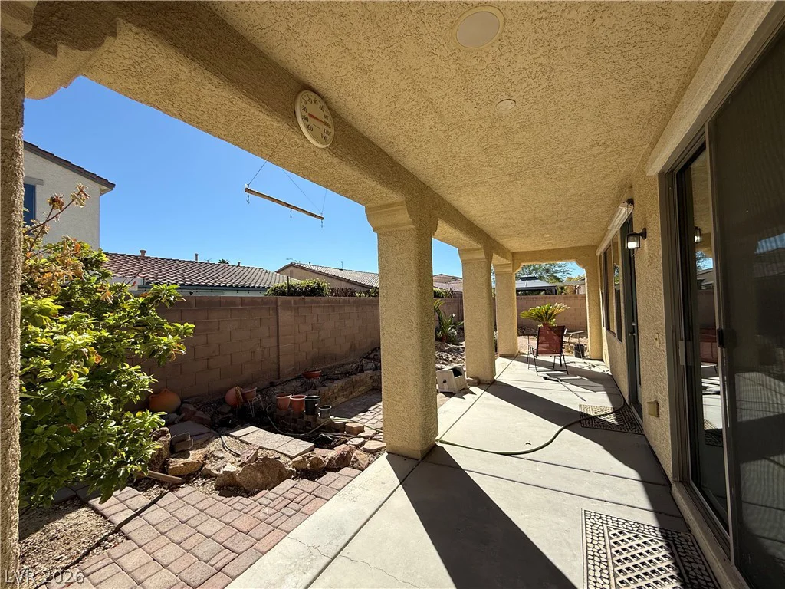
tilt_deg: +2.1
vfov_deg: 85.7
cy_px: 294
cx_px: 392
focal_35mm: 14
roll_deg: +1.0
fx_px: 317
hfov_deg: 102.1
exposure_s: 1/1901
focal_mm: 2.22
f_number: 2.2
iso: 50
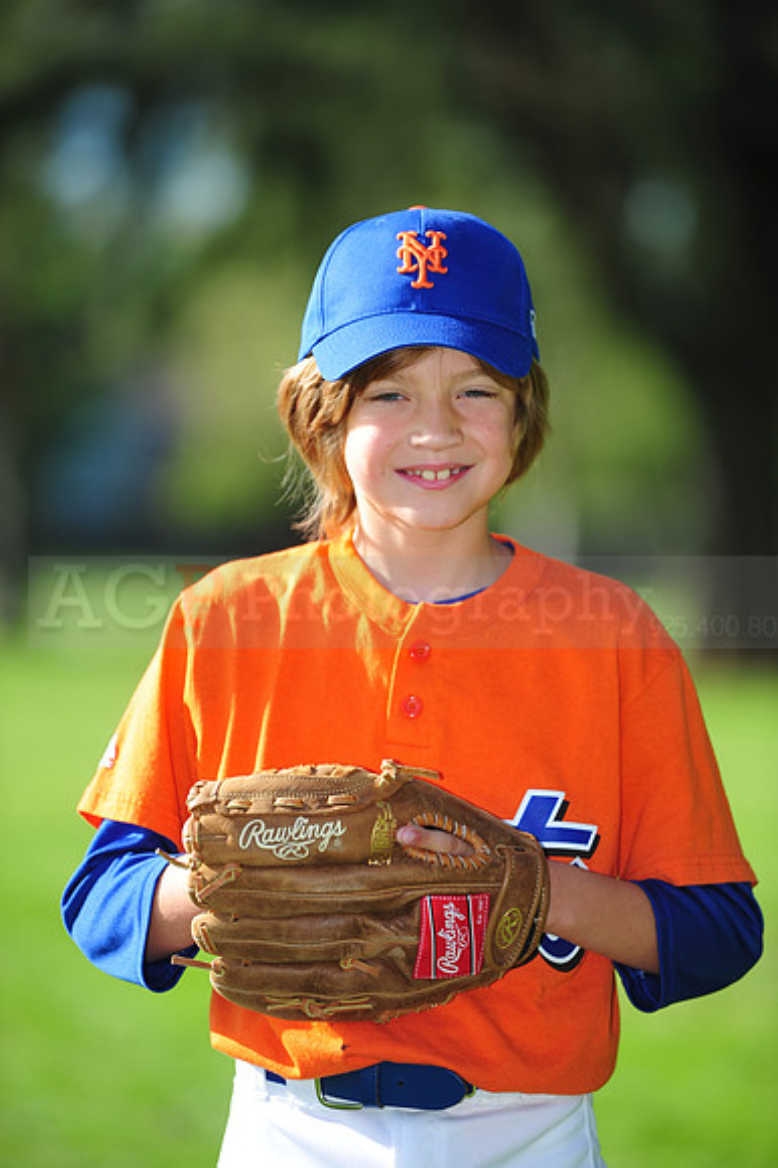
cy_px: 584
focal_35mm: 200
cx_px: 389
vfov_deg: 10.3
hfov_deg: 6.9
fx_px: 6491
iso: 200
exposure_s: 1/800
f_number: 4
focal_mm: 200
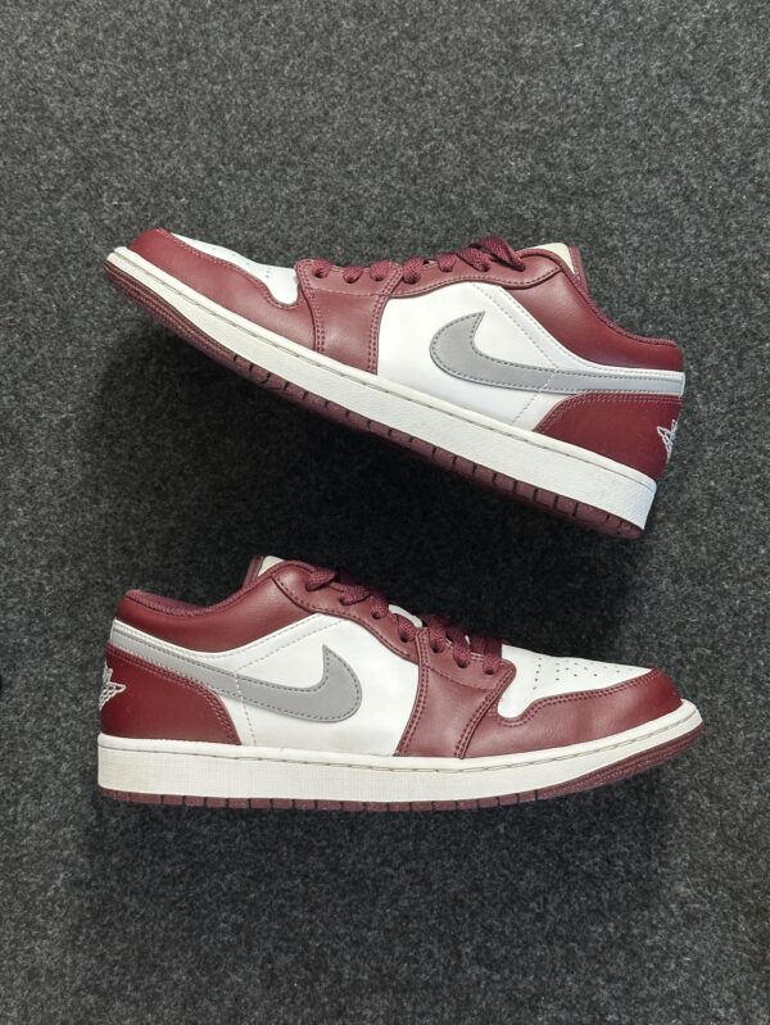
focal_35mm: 48
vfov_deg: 39.6
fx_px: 1422
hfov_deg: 30.3
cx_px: 385
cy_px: 512
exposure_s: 1/33
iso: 200
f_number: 1.78
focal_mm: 6.86
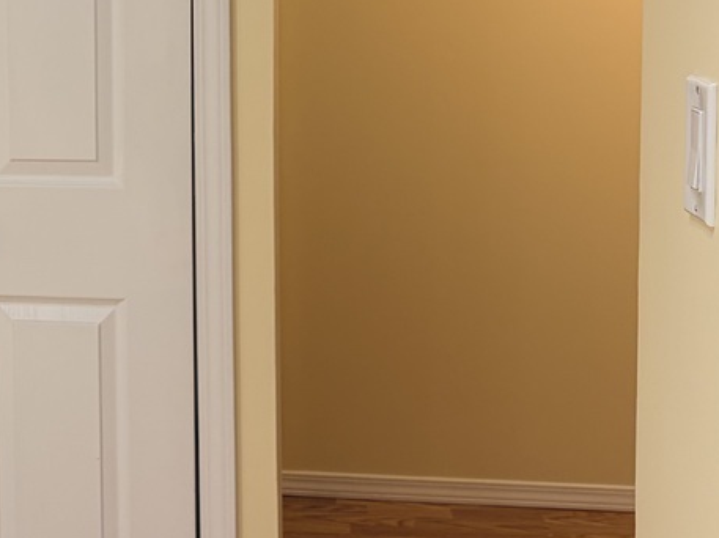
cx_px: -41
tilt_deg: -5.6
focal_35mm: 82
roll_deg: +0.9
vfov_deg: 17.7
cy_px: 61
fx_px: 1702
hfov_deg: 22.7
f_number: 1.6
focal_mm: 5.96
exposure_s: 1/60
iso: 80
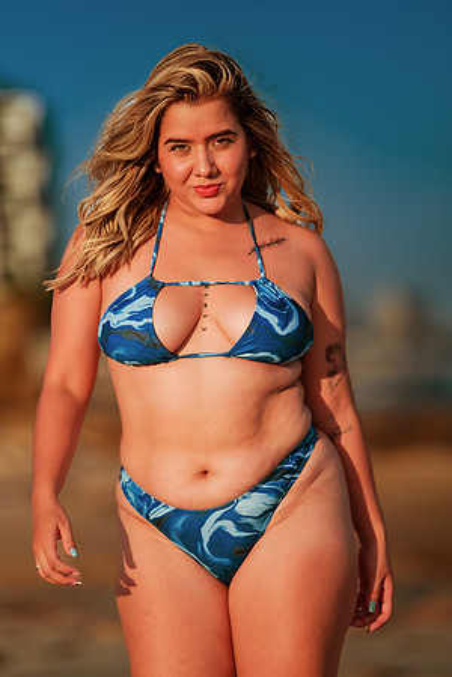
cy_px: 338
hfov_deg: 10.2
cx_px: 226
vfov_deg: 15.2
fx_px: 2542
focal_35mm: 135
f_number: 1.8
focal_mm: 135
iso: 80
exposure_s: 1/3200
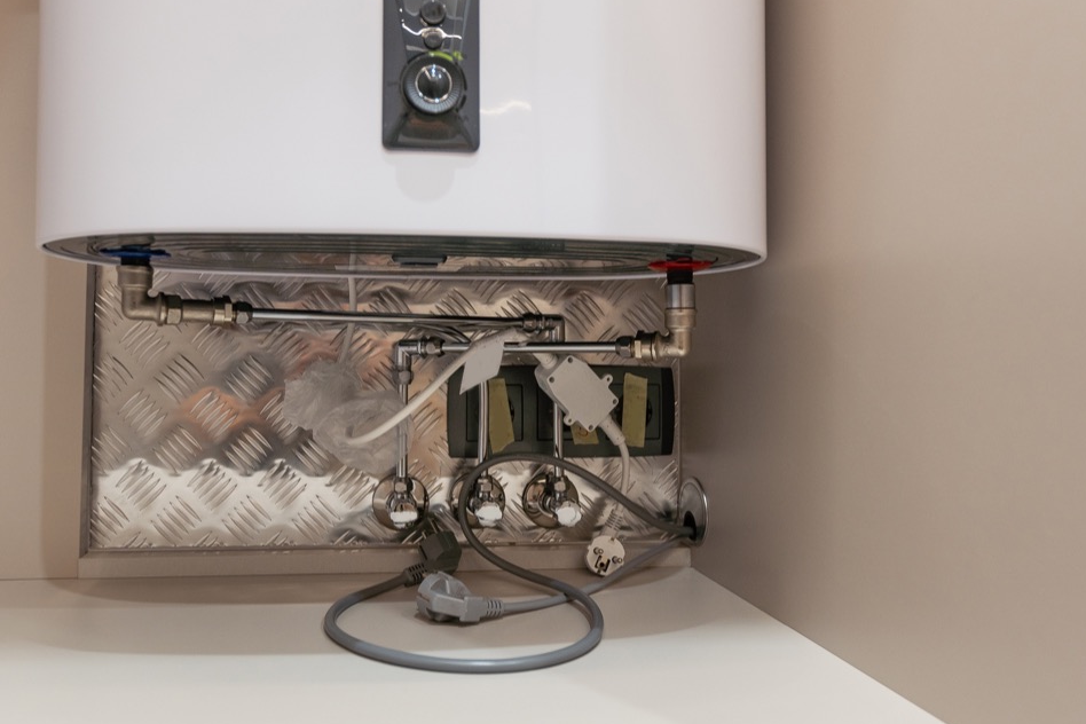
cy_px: 396
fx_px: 814
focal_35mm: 27
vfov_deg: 47.9
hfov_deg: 67.1
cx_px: 477
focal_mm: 16
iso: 160
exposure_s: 1/40
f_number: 2.8
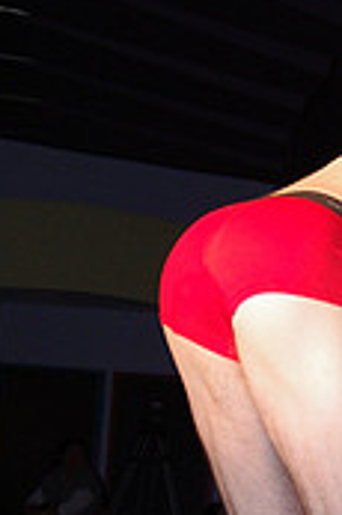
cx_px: 415
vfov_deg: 18.3
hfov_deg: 12.2
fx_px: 1556
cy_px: 506
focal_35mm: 109
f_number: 2.8
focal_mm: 28.13
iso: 1250
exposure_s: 1/180
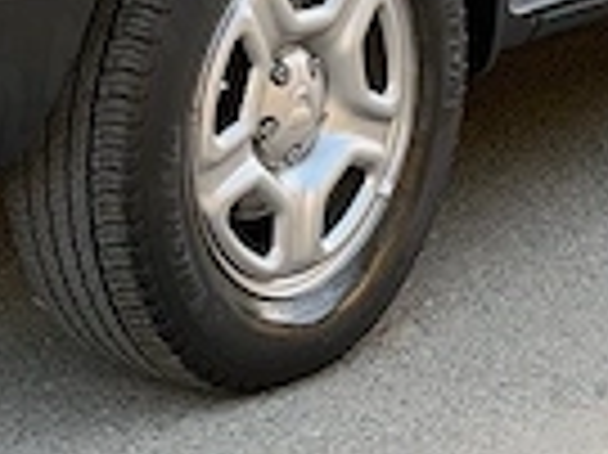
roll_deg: -0.9
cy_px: -535
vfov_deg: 6.7
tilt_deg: -6.4
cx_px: 153
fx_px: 3738
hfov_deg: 9.3
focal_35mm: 213
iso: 80
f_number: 1.78
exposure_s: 1/349
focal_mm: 6.76
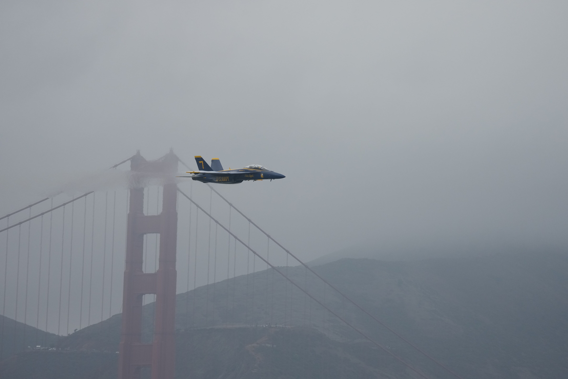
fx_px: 6311
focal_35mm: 400
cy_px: 190
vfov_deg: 3.4
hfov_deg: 5.2
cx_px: 284
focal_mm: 400
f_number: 4.5
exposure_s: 1/4000
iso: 800
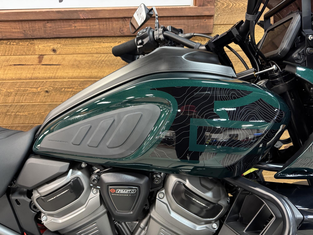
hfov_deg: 71.6
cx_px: 156
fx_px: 217
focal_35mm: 24
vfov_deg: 56.8
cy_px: 118
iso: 640
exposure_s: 1/40
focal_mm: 6.76
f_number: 1.78
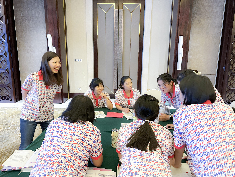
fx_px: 163
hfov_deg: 71.6
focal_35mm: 24
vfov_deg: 56.8
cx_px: 118
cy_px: 88
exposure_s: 1/50
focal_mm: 6.86
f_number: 1.78
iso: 400
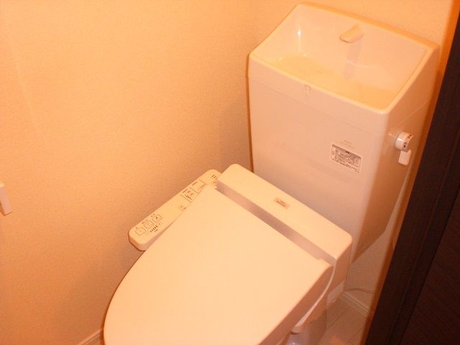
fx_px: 505
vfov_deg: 37.7
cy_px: 172
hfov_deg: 49.0
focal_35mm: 38
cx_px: 230
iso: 200
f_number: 3.1
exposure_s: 1/60
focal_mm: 6.3
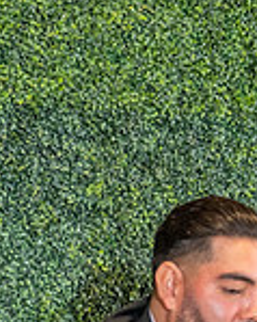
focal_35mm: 227
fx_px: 2160
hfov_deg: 6.5
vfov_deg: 8.5
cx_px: 618
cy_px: 273
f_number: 3.5
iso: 800
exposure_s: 1/160
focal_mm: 62
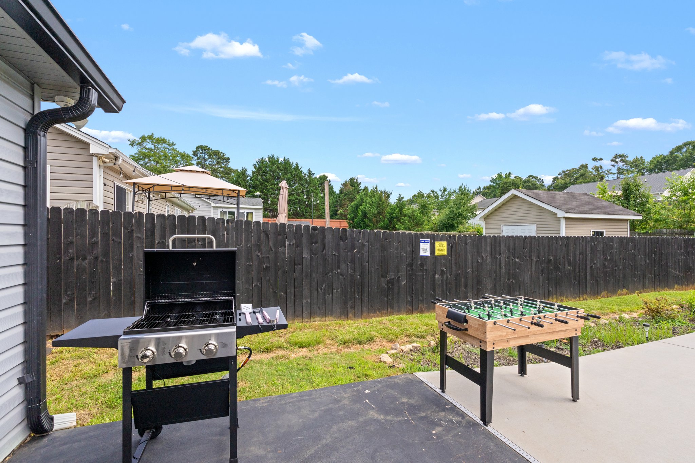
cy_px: 232
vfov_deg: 72.0
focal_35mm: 16
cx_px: 348
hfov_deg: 95.0
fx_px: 318
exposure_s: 1/640
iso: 200
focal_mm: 16.5
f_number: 9
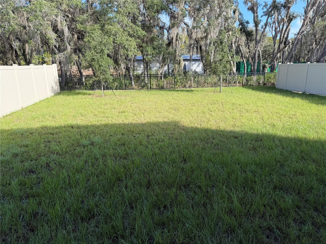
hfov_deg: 71.6
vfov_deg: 56.8
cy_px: 122
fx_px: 226
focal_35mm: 24
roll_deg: +1.7
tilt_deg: -15.5
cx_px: 163
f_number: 1.78
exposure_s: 1/1250
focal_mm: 6.76
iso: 80
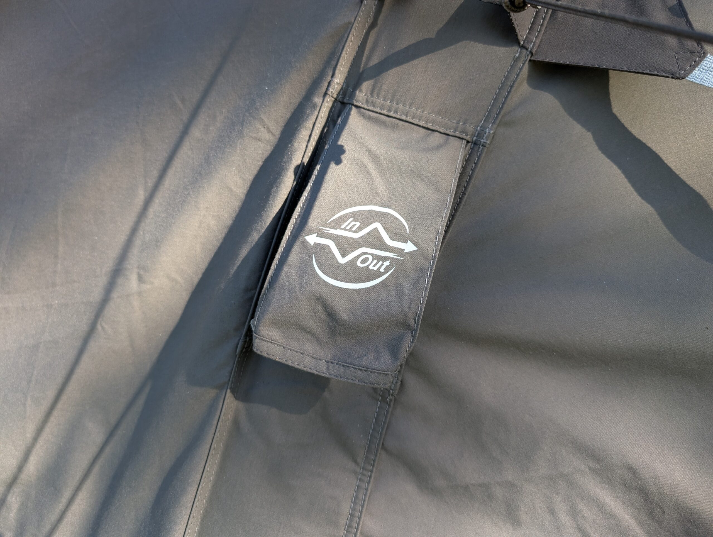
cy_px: 268
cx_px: 356
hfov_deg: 71.5
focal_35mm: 24
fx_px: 495
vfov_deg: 56.9
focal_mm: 6.9
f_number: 1.68
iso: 19
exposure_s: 1/264
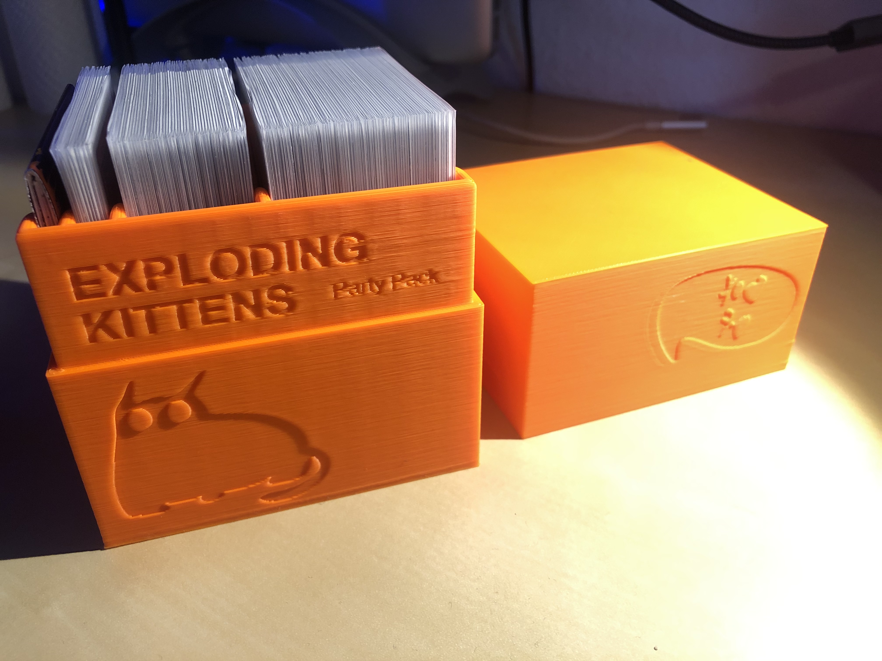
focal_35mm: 28
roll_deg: +1.3
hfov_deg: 63.4
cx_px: 441
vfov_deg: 49.7
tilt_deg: -31.3
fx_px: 713
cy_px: 330
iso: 40
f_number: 1.8
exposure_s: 1/23
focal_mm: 4
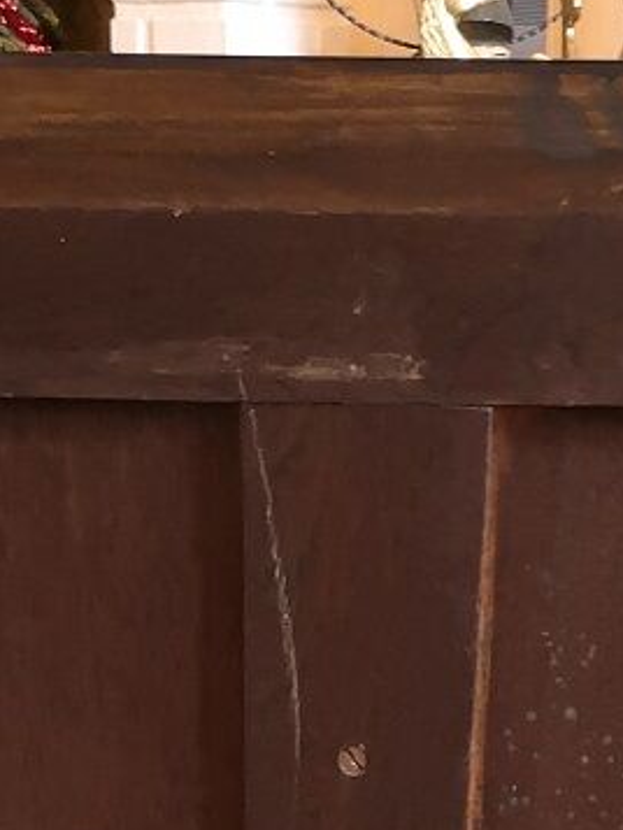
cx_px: 342
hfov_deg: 19.6
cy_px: 1079
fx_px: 1799
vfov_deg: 23.1
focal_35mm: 75
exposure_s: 1/25
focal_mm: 3.95
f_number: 1.8
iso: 500
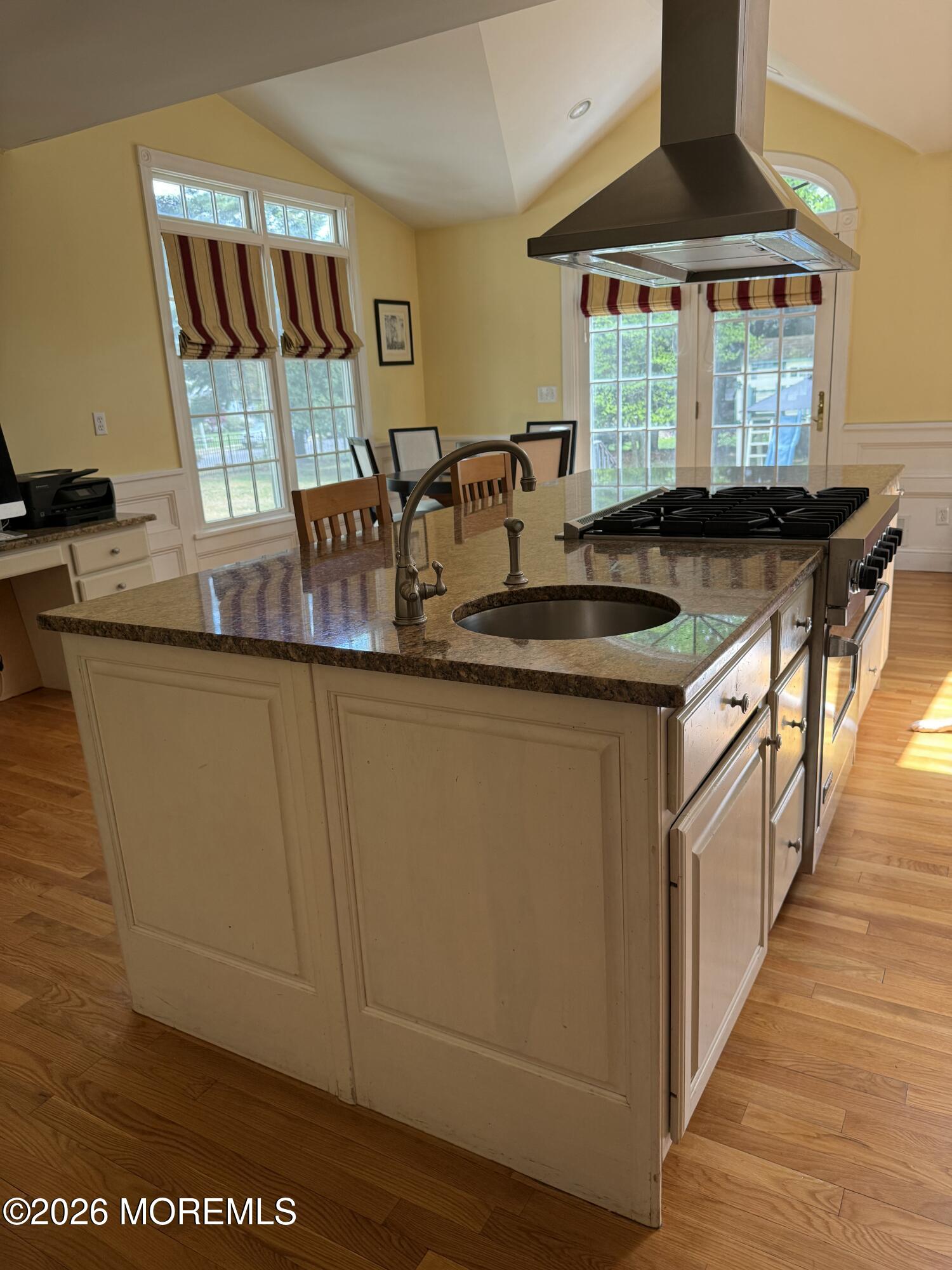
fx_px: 880
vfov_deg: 71.6
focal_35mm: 24
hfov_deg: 56.8
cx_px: 476
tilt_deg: -15.4
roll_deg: +2.8
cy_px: 635
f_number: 1.78
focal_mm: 6.76
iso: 125
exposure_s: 1/121
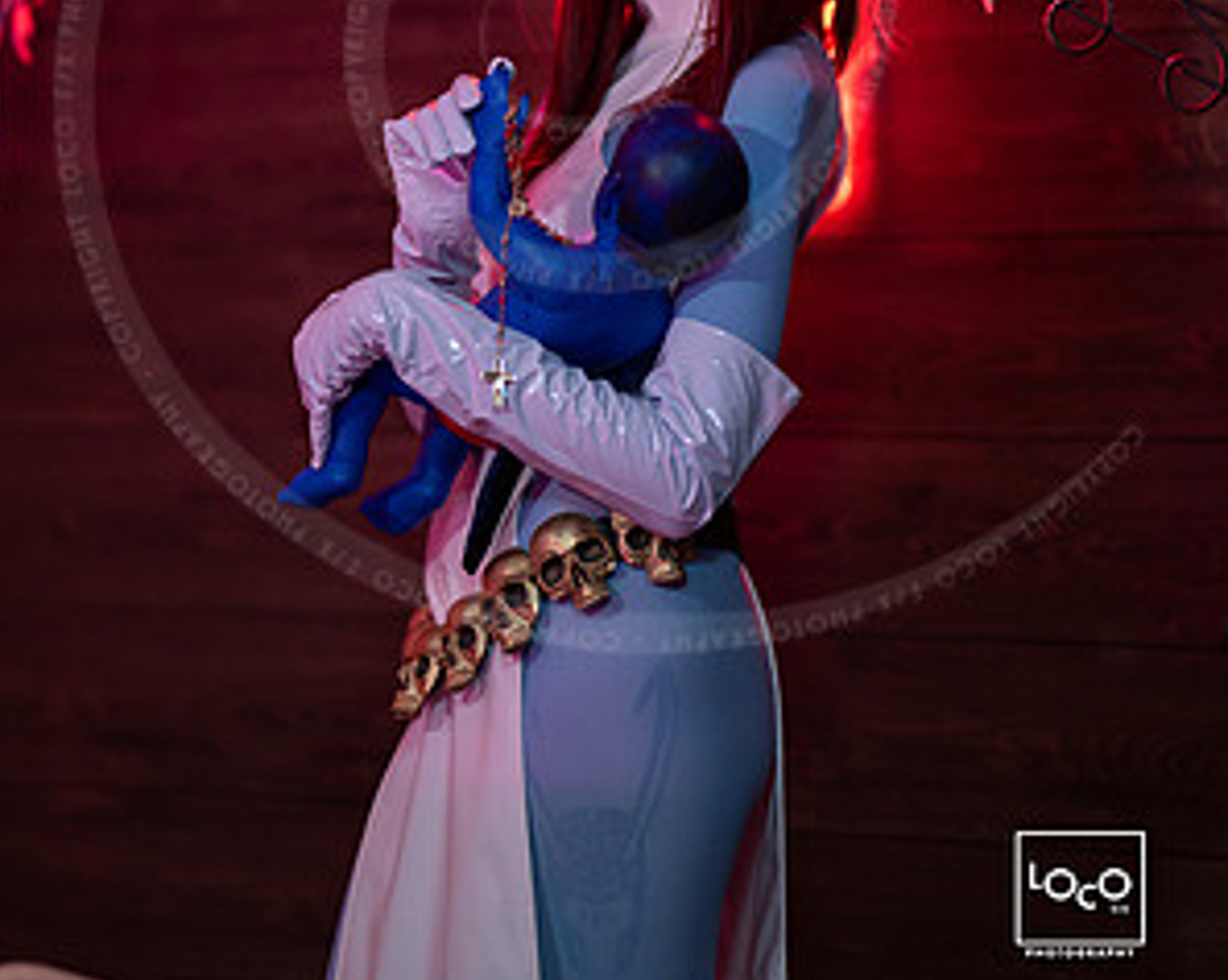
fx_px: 4393
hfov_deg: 15.9
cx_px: 612
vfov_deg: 12.6
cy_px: 116
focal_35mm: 121
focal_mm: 85
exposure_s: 1/250
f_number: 1.2
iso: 1000
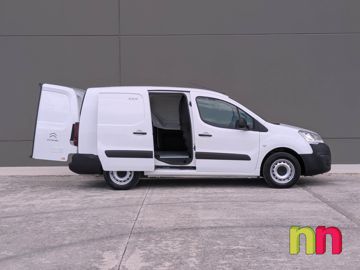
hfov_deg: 71.6
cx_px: 180
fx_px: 250
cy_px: 135
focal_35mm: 24
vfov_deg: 56.8
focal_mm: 6.86
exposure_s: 1/3200
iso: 80
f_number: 1.8
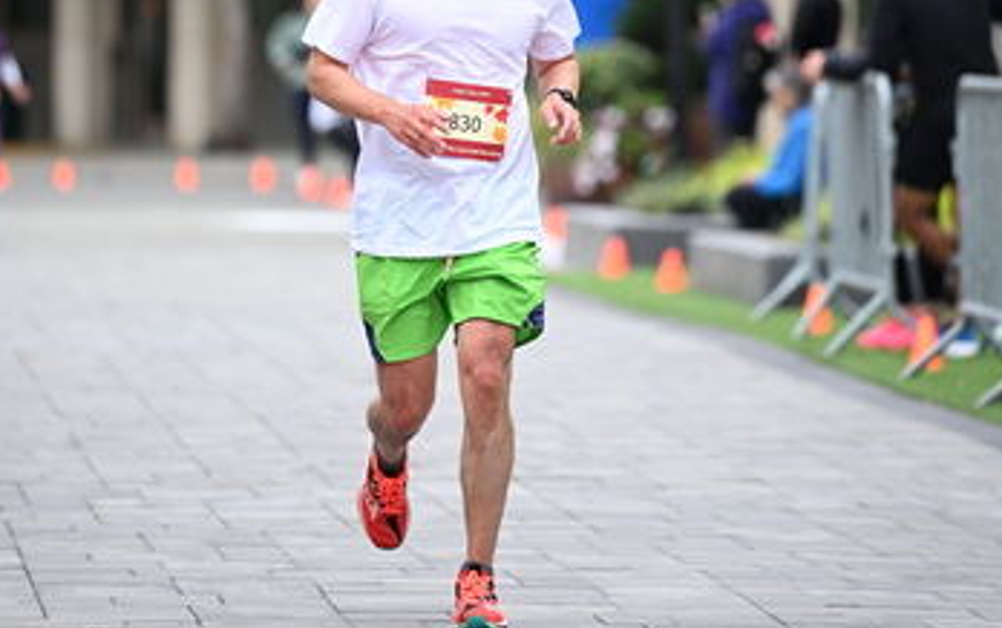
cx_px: 500
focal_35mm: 322
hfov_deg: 6.5
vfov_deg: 4.1
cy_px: 26
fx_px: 8799
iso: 640
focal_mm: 200
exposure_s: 1/2000
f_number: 2.8
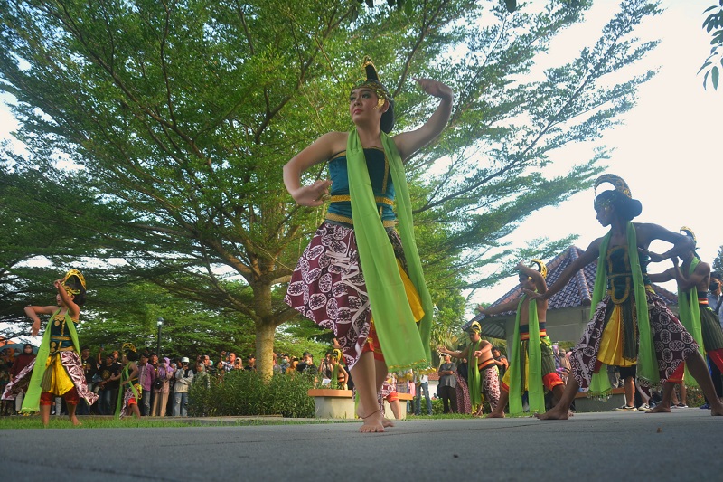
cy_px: 241
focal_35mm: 27
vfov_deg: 47.9
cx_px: 362
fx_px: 542
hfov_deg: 67.4
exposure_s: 1/160
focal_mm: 18
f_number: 3.5
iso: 200
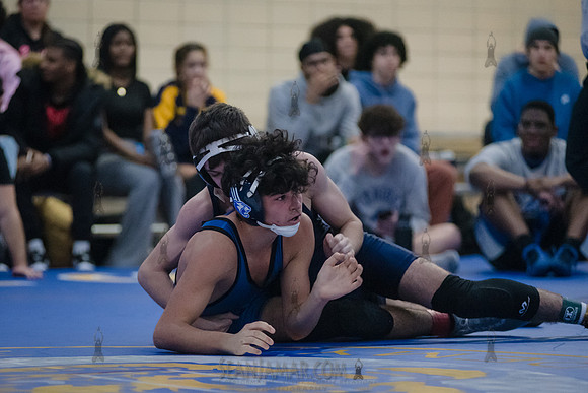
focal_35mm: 178
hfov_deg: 11.6
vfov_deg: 7.7
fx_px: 2902
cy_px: 190
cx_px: 251
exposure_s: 1/400
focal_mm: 155
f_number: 3.2
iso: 8000
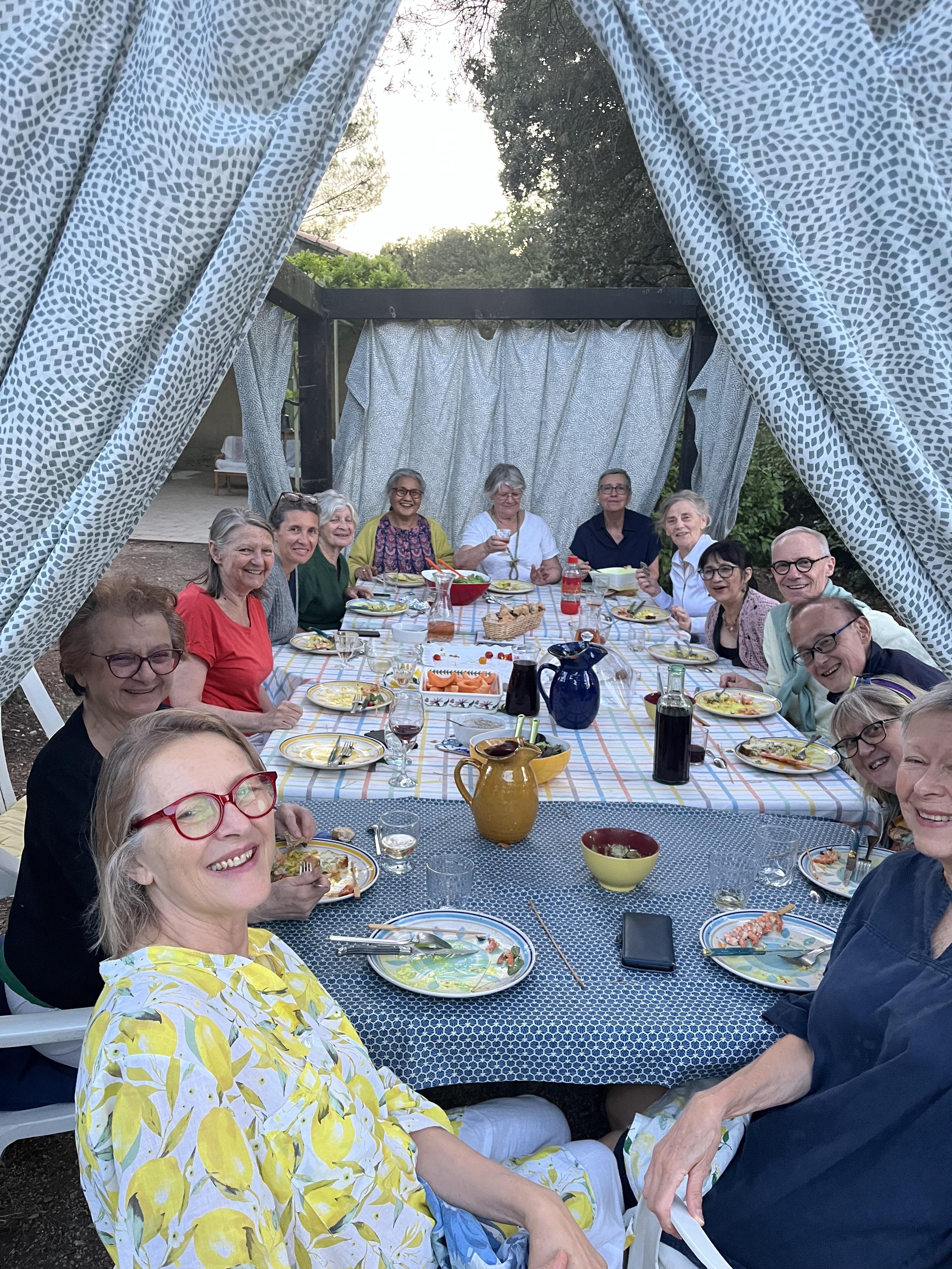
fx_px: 953
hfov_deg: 53.1
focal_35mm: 26
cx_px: 476
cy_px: 634
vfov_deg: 67.3
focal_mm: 5.1
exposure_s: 1/60
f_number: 1.6
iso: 320
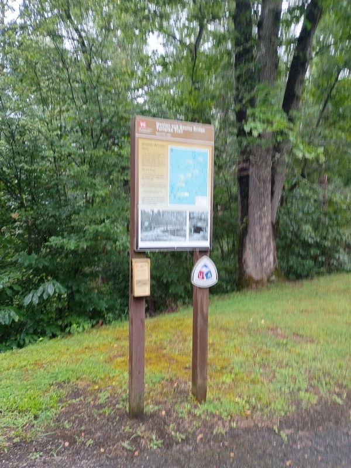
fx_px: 392
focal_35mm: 29
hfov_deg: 48.2
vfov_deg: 61.7
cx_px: 176
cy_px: 234
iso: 357
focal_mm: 4.27
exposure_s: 1/60
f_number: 1.8
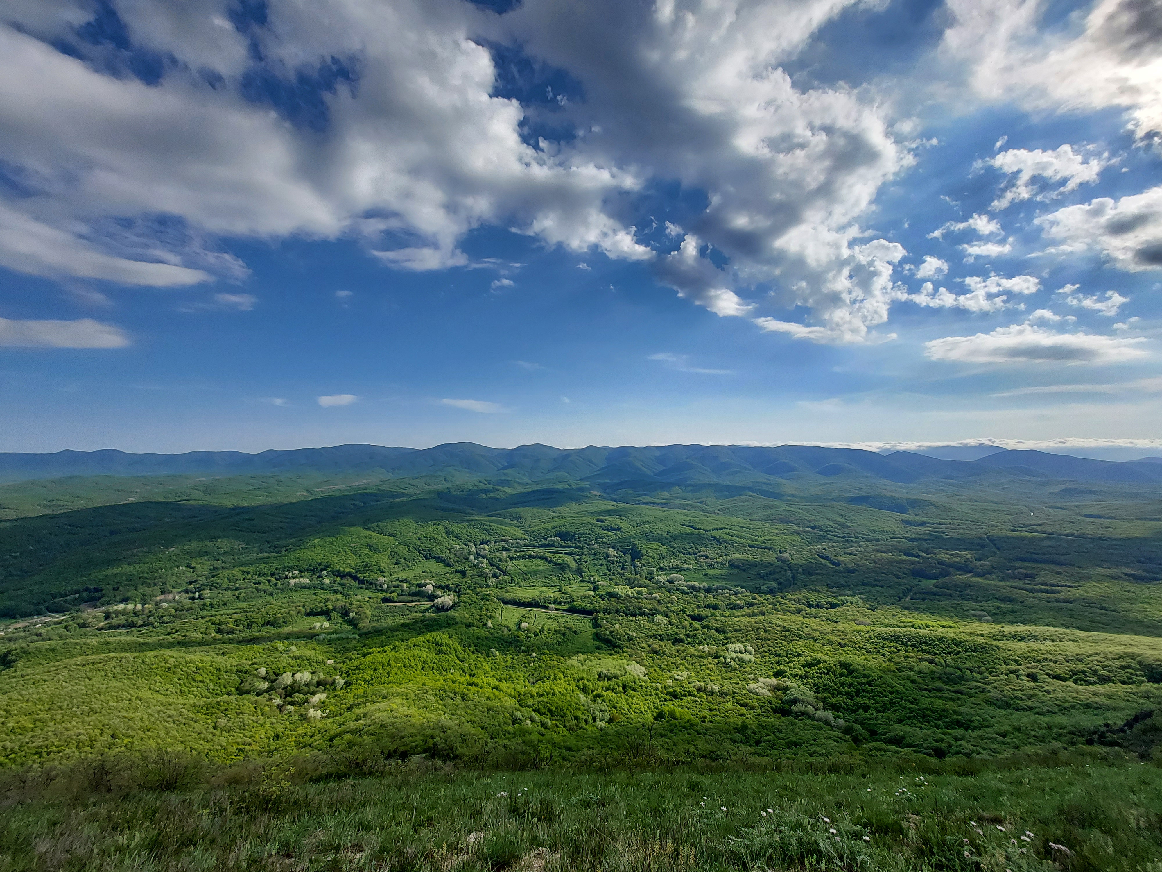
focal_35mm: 13
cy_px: 436
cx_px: 581
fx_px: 436
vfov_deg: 89.9
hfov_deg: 106.2
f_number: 2.2
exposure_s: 1/2200
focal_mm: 1.74
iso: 50
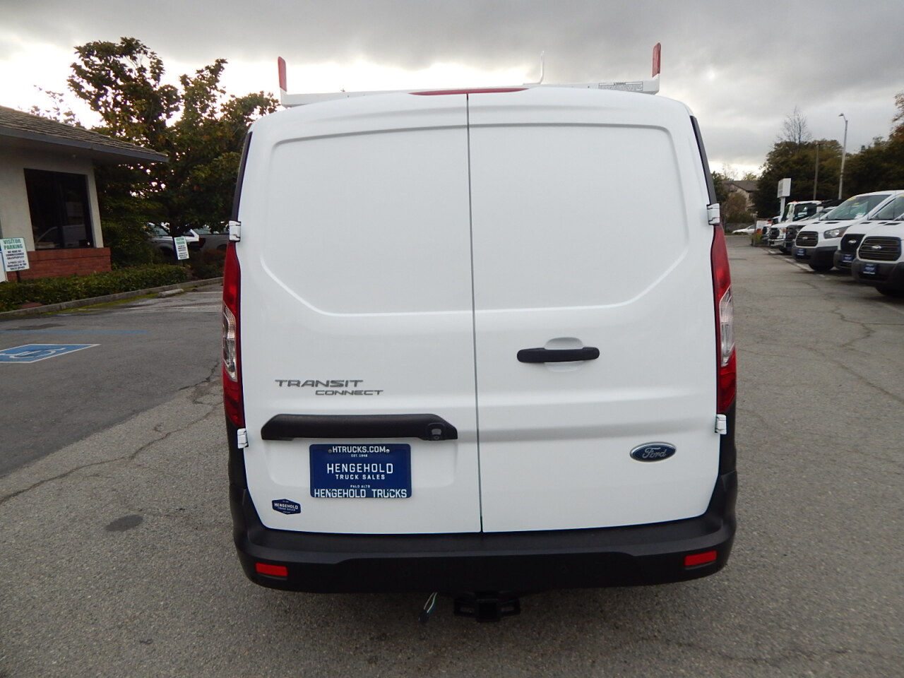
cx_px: 452
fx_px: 575
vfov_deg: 61.1
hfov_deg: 76.4
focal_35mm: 22
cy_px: 339
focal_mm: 4
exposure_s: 1/640
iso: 125
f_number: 3
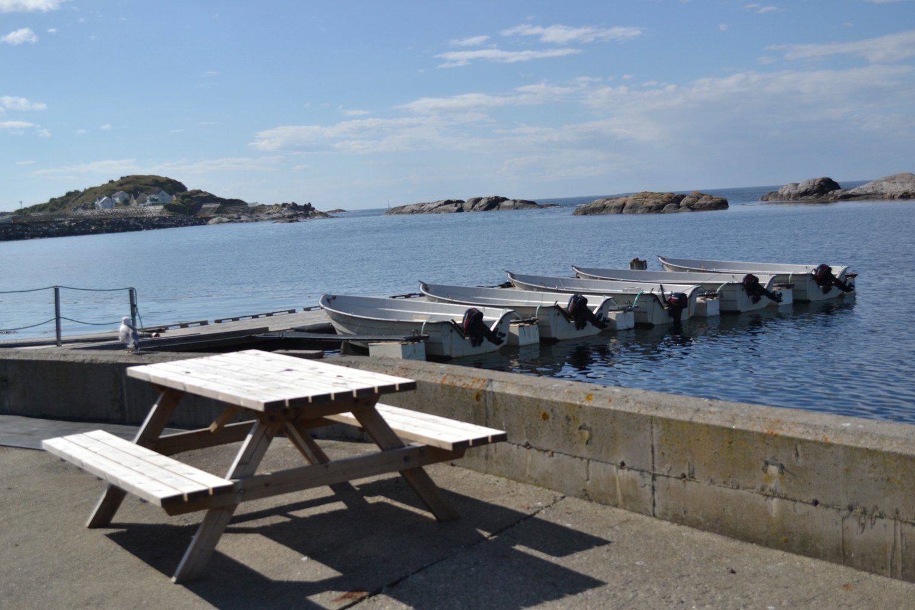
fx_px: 1144
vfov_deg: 29.9
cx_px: 458
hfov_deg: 43.6
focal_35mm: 45
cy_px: 305
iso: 400
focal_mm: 30
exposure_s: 1/4000
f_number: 5.6
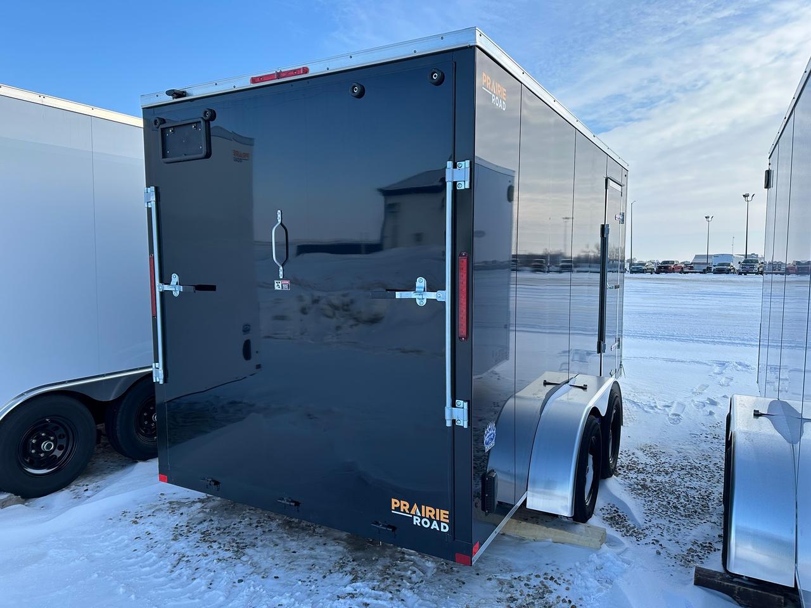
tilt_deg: -4.1
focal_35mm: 24
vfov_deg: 56.8
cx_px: 406
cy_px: 304
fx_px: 562
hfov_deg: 71.6
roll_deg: +0.4
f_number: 1.78
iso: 80
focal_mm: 6.86
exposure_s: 1/1949
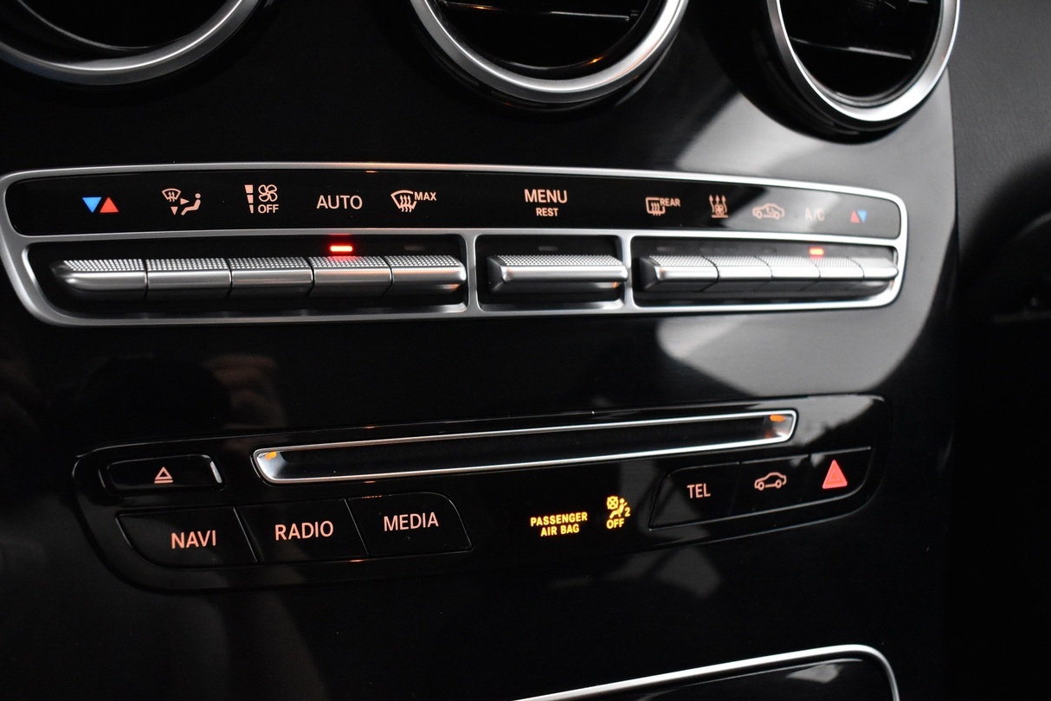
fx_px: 1051
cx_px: 466
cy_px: 338
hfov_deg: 53.0
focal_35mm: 36
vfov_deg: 36.9
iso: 3200
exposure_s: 1/30
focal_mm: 18
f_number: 3.5
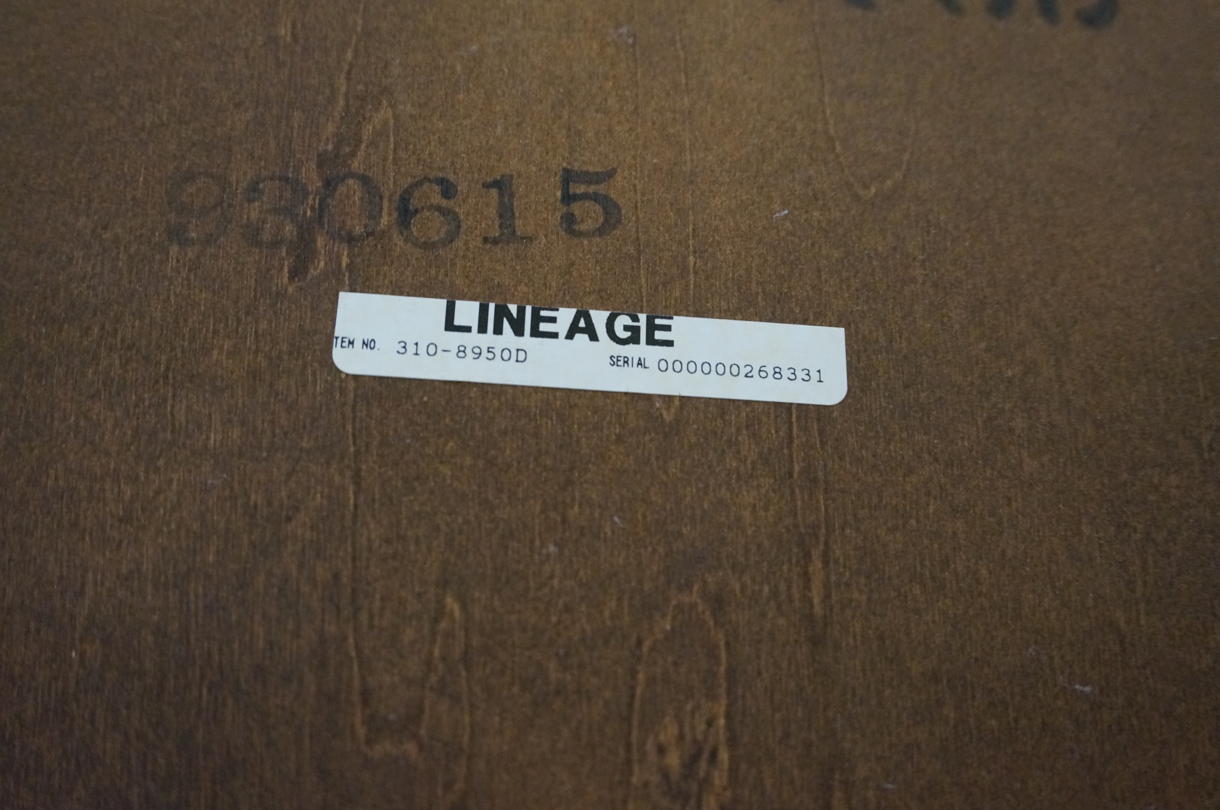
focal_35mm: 38
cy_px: 405
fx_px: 1269
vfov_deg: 35.4
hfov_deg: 51.3
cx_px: 610
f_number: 4.5
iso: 3200
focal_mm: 25
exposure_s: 1/15
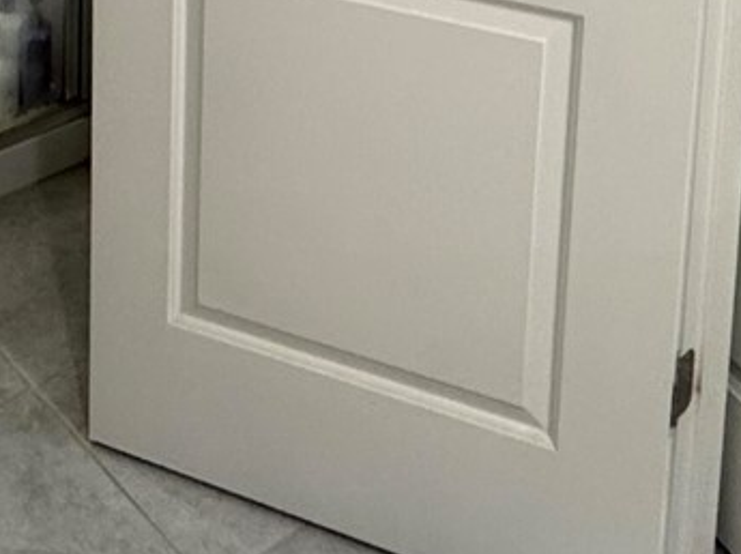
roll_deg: -1.2
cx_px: 202
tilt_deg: -6.9
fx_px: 1390
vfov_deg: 17.6
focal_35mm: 65
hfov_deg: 29.5
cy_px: -477
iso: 200
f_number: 2.2
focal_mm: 2.22
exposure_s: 1/60
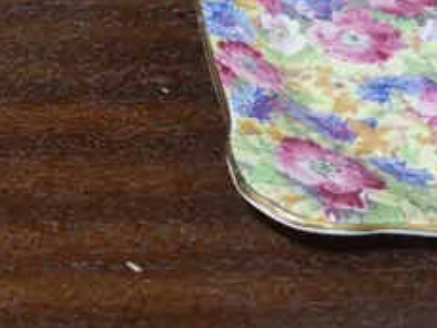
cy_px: -94
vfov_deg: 8.7
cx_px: -184
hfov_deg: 11.3
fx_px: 2136
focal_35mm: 169
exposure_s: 1/60
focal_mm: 19
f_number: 4.1
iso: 800
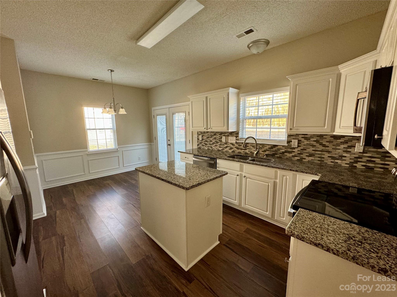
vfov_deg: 85.7
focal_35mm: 14
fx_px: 161
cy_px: 148
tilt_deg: -9.3
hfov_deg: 102.1
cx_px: 198
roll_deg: +0.8
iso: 200
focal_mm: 2.22
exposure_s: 1/60
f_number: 2.2
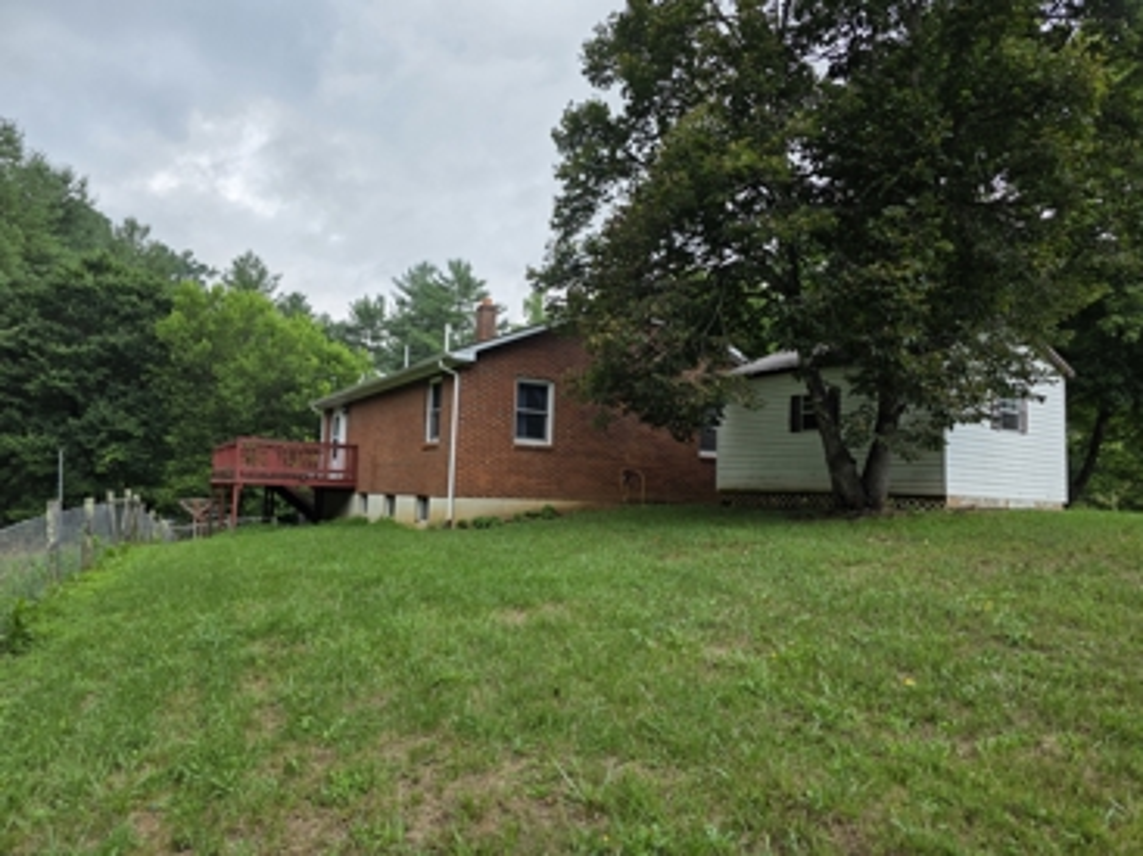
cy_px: 428
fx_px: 759
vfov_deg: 58.9
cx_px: 572
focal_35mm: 23
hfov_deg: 73.9
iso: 80
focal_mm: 6.3
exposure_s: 1/2417
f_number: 1.7
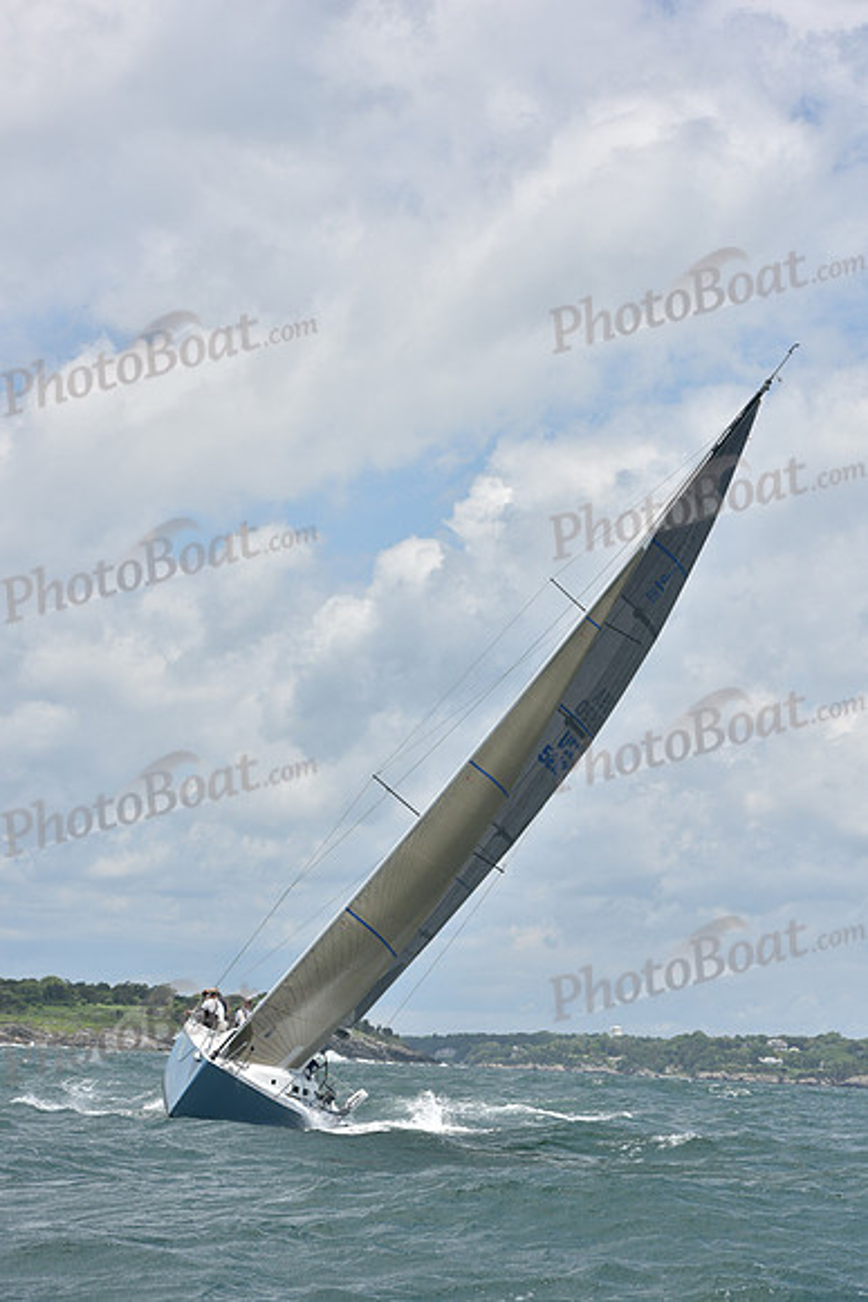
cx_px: 434
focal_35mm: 90
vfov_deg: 22.6
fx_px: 3253
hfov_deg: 15.2
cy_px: 651
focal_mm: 90
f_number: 7.1
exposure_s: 1/1250
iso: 250
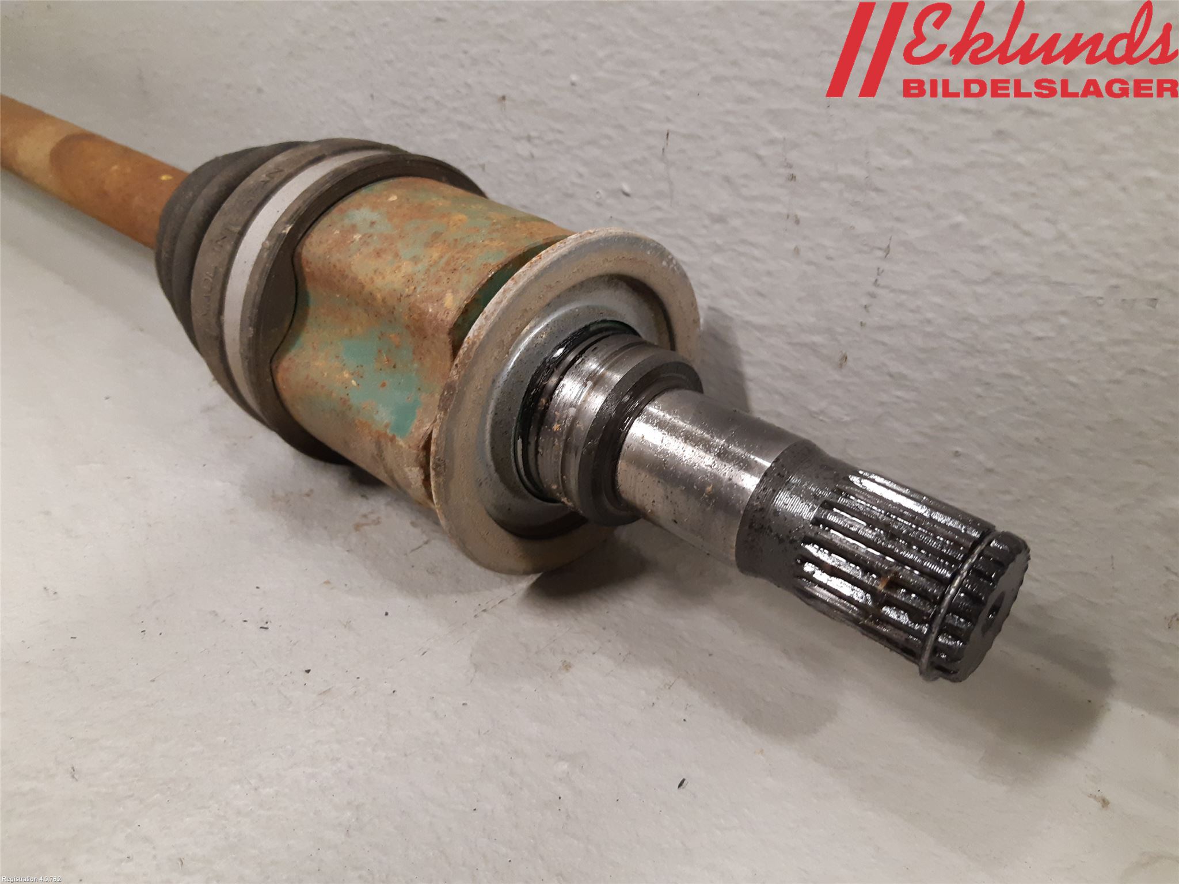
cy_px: 442
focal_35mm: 26
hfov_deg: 67.3
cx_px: 590
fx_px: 886
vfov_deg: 53.1
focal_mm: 3.93
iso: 250
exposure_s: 1/50
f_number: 1.7
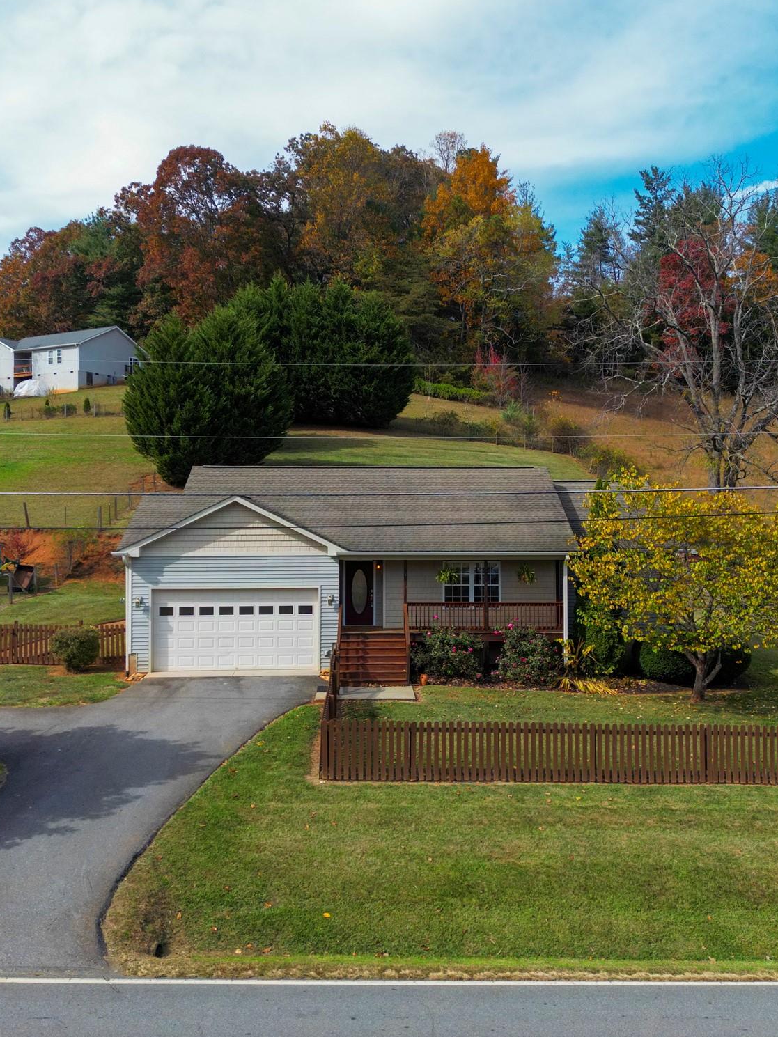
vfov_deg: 55.3
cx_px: 396
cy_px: 507
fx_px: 989
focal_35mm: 33
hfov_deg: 42.9
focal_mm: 6.72
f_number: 1.7
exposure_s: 1/2000
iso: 200
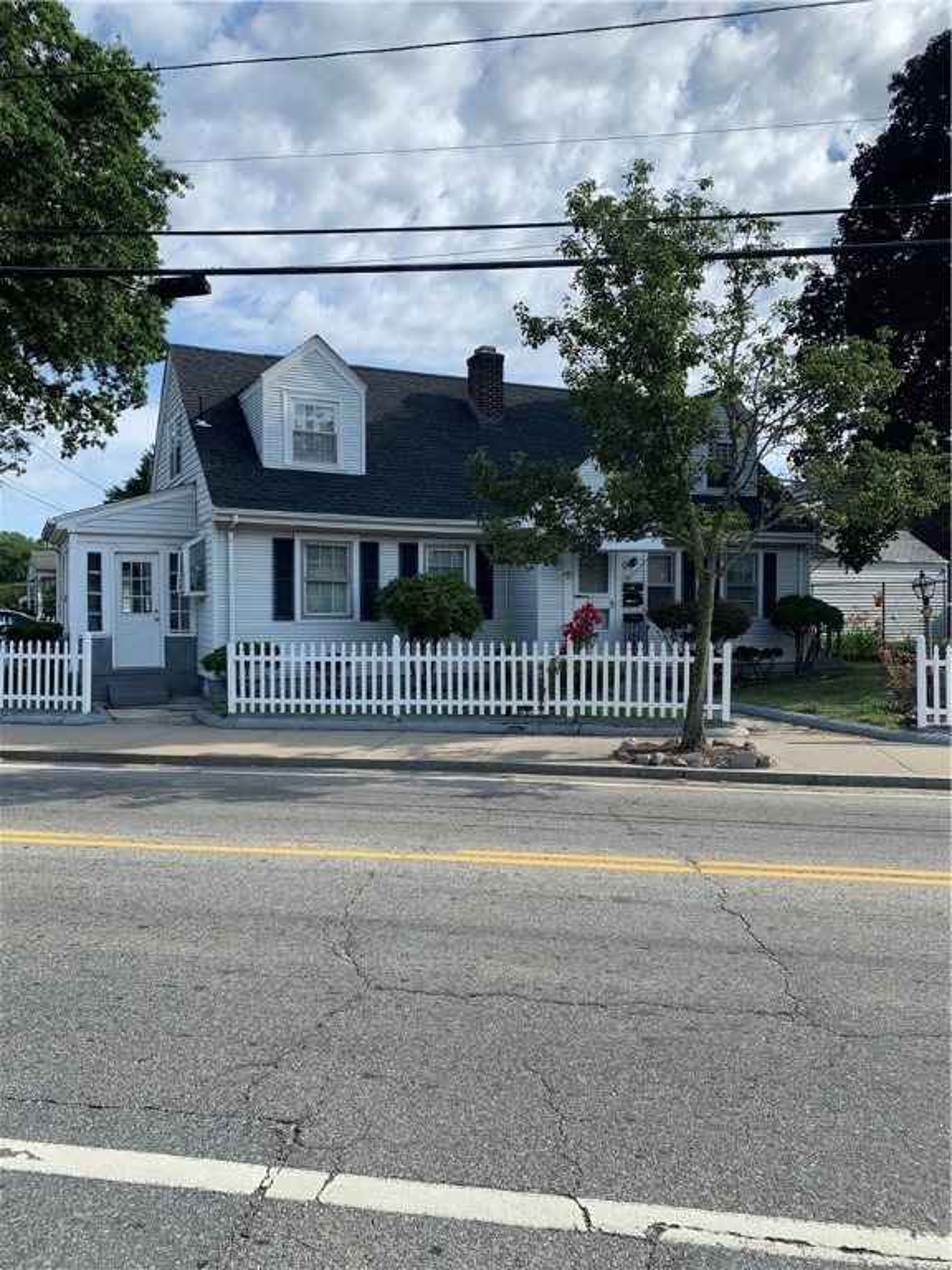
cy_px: 635
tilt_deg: -2.1
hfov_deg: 53.1
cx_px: 476
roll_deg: +0.6
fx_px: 953
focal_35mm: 26
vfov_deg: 67.3
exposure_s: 1/1779
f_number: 1.8
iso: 25
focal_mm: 4.25
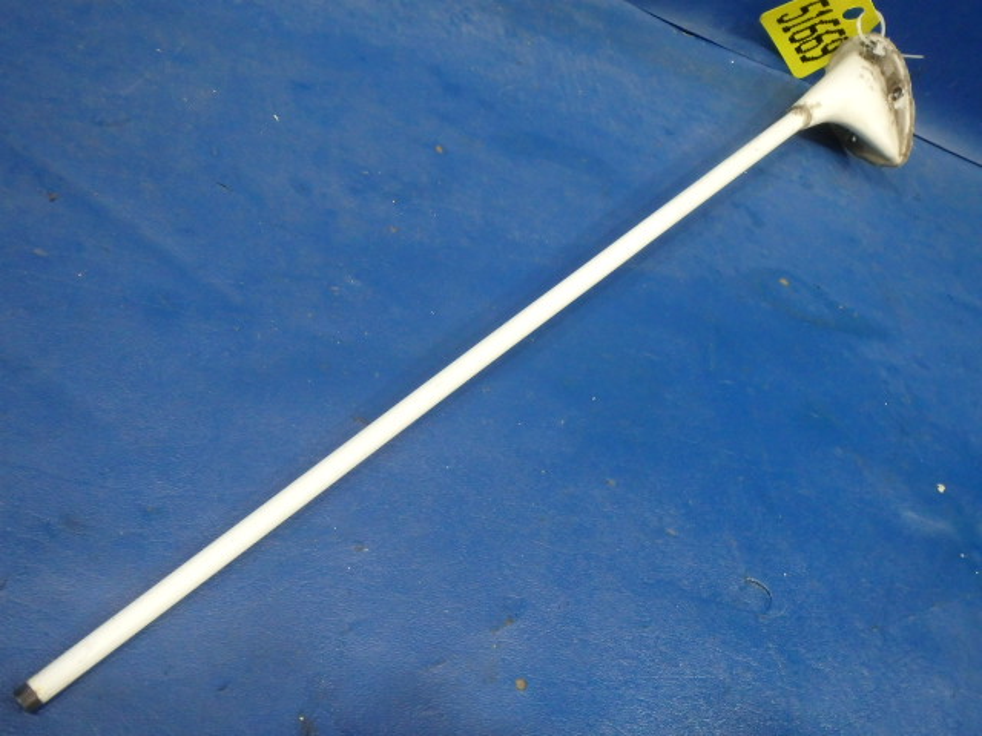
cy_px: 368
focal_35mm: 28
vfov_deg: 49.7
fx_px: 794
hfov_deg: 63.4
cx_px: 491
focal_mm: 5
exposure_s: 1/30
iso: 800
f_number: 3.9
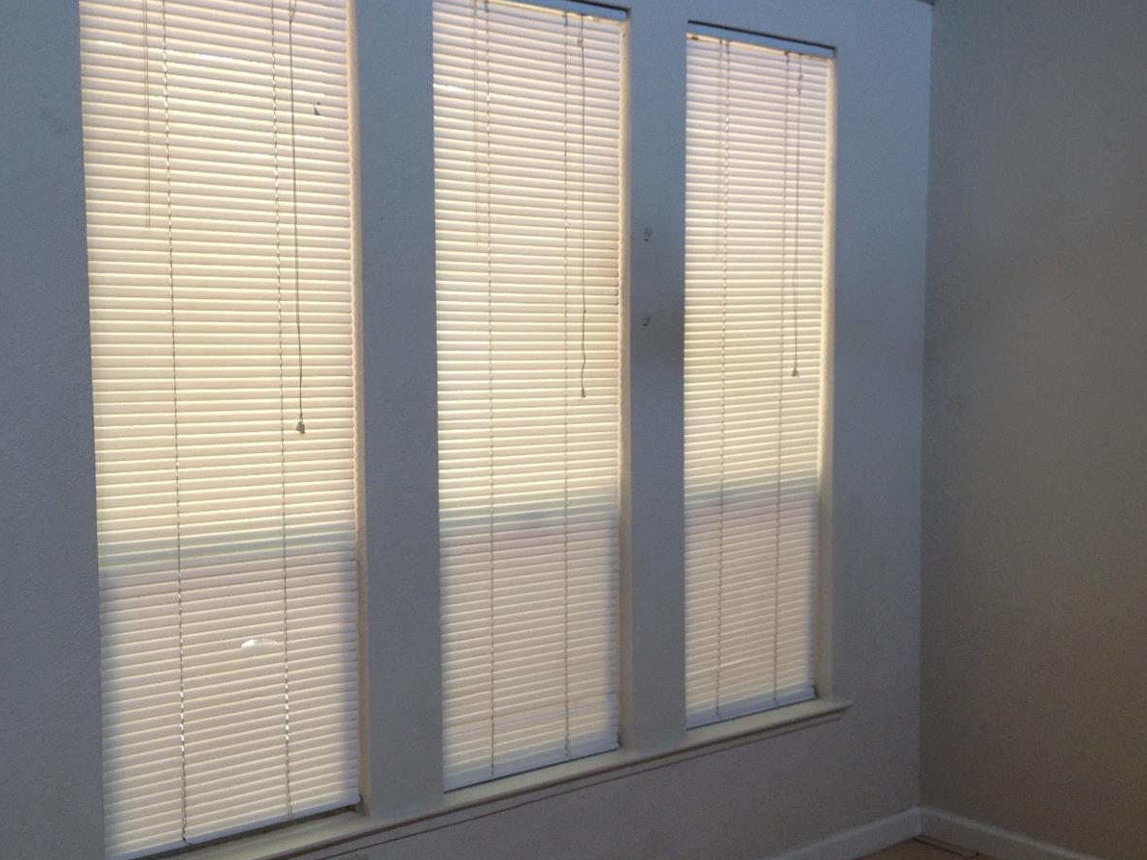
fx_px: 1457
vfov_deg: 32.9
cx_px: 493
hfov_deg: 42.9
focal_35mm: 44
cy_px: 449
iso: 64
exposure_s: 1/40
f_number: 2.4
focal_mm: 4.28
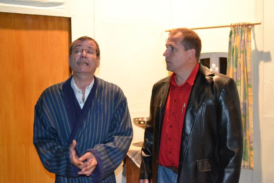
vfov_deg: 29.9
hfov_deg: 43.6
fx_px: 342
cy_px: 92
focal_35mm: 45
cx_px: 137
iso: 3200
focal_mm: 30
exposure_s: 1/60
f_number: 4.5
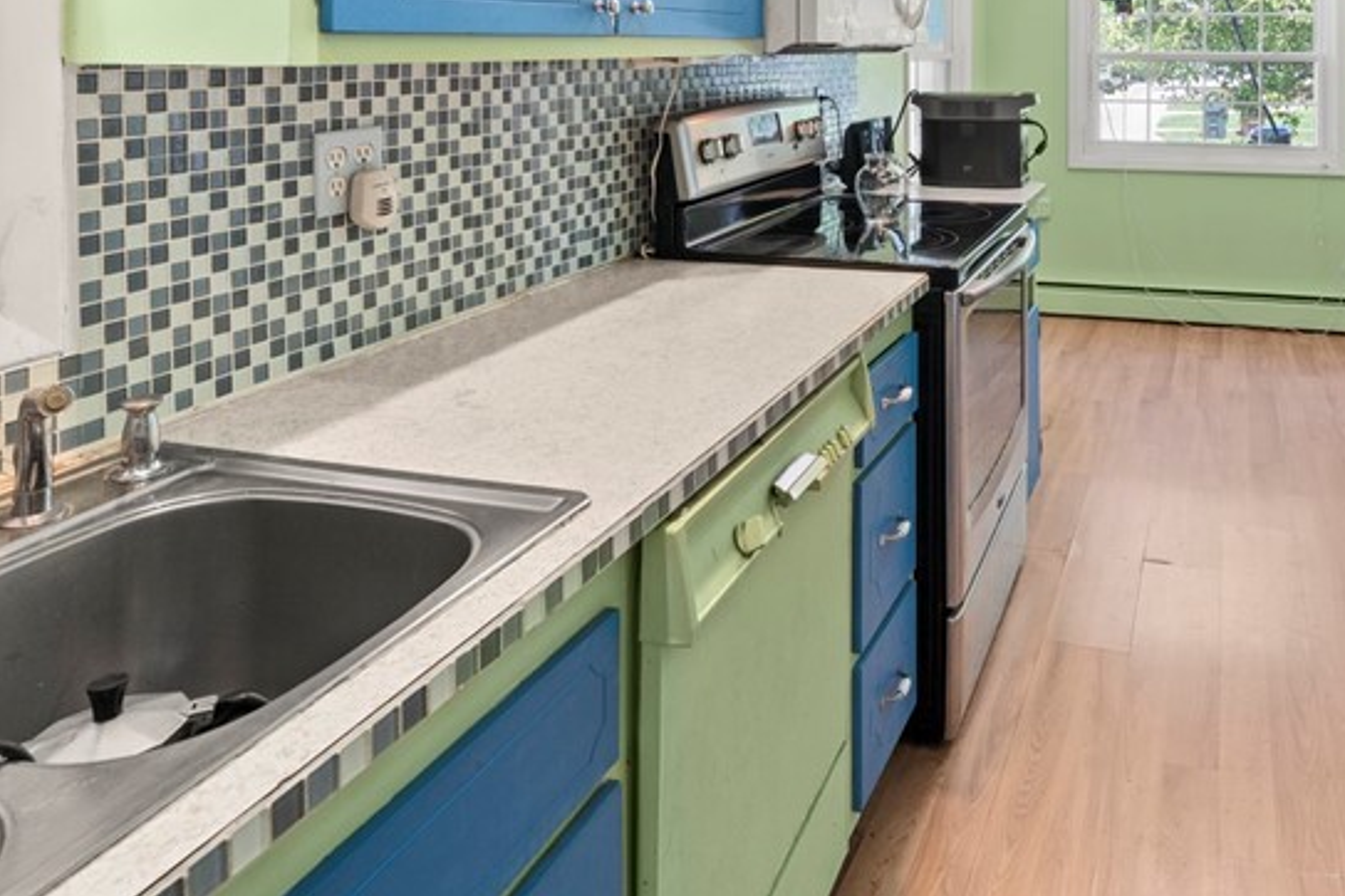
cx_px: 946
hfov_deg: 66.6
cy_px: 51
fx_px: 971
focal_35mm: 26
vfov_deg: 44.0
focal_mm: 13
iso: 250
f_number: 9
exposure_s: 1/2
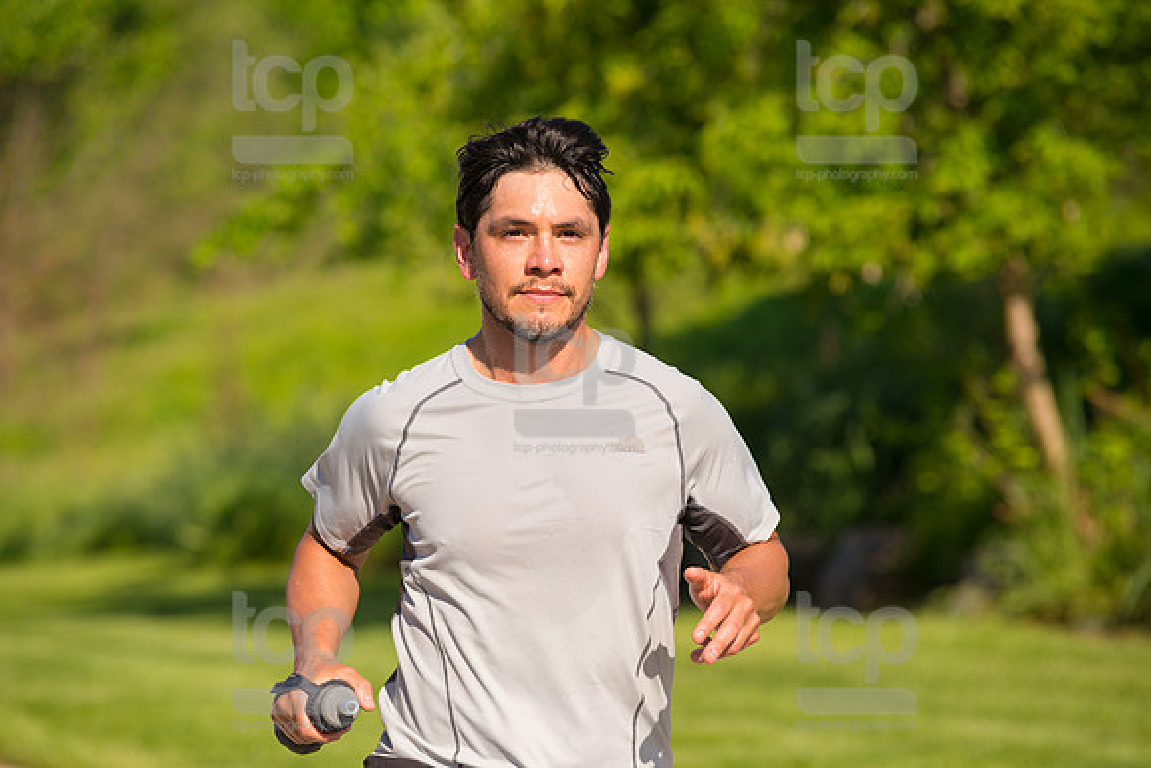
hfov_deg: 10.3
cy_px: 384
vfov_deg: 6.9
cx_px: 576
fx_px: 6396
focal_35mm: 200
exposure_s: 1/2000
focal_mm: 200
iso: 400
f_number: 5.6
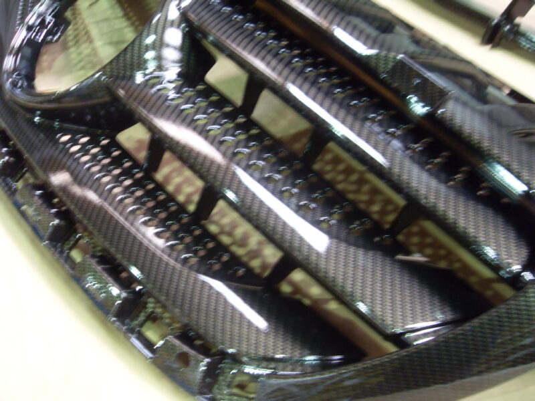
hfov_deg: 52.6
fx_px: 541
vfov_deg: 40.7
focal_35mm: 35
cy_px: 200
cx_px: 268
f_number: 2.8
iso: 200
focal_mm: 6.3
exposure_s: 1/8
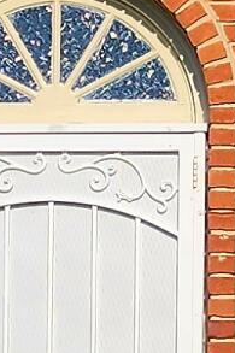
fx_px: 2402
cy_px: 237
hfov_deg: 5.6
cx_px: 234
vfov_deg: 8.4
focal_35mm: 245
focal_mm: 5.4
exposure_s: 1/2500
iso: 20
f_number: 1.8
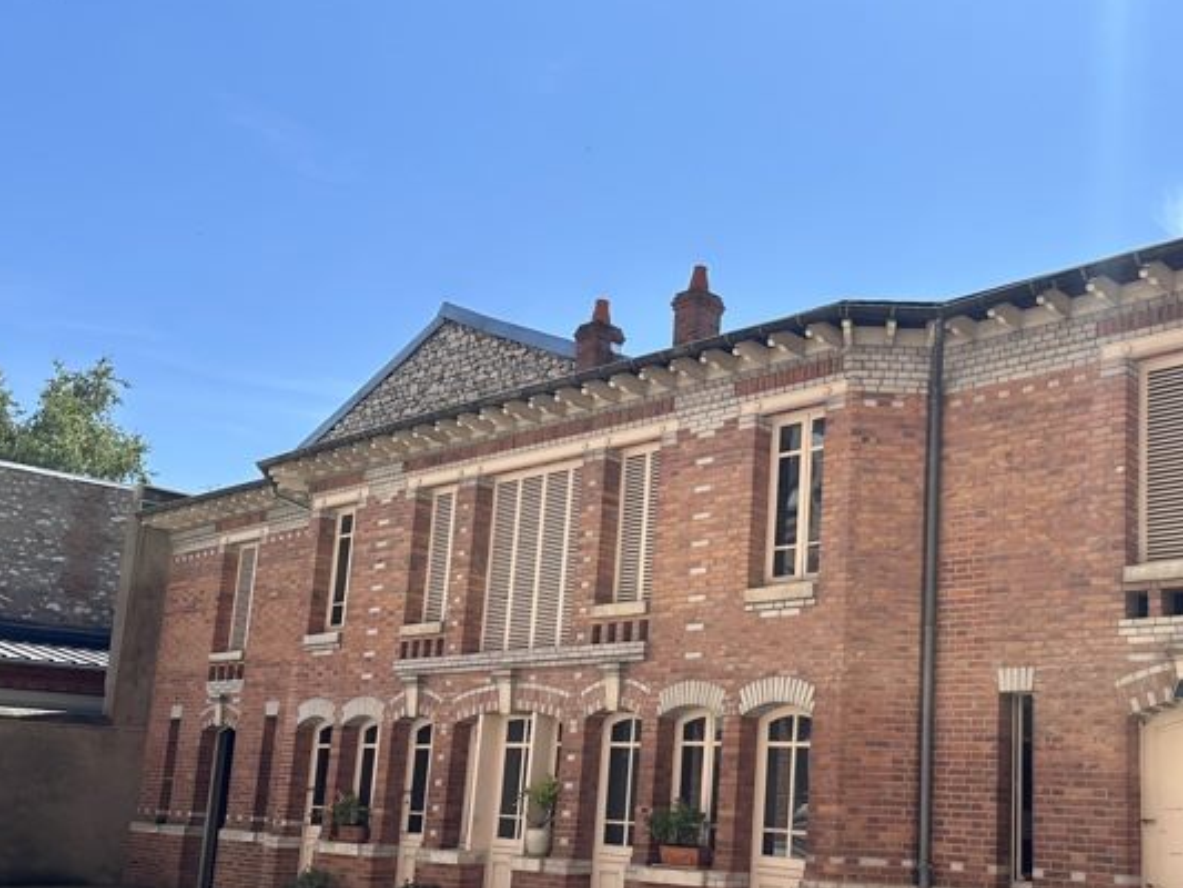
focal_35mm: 36
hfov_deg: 50.0
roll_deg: -1.9
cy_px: 582
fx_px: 1231
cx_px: 830
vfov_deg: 39.3
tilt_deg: +10.3
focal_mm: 6.86
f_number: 1.78
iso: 80
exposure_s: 1/3356
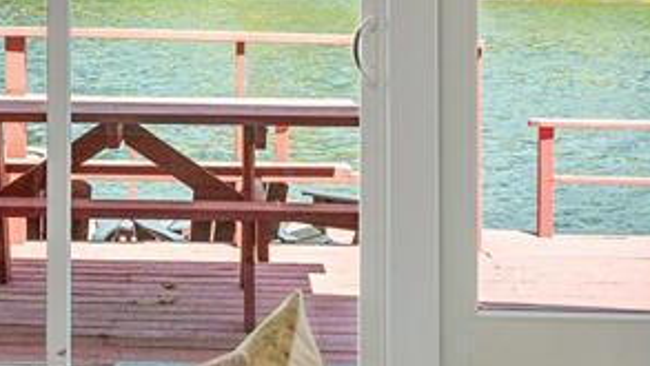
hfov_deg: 21.4
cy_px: -105
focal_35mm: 97
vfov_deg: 12.1
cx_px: 29
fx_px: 1672
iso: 320
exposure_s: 1/60
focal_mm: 25
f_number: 4
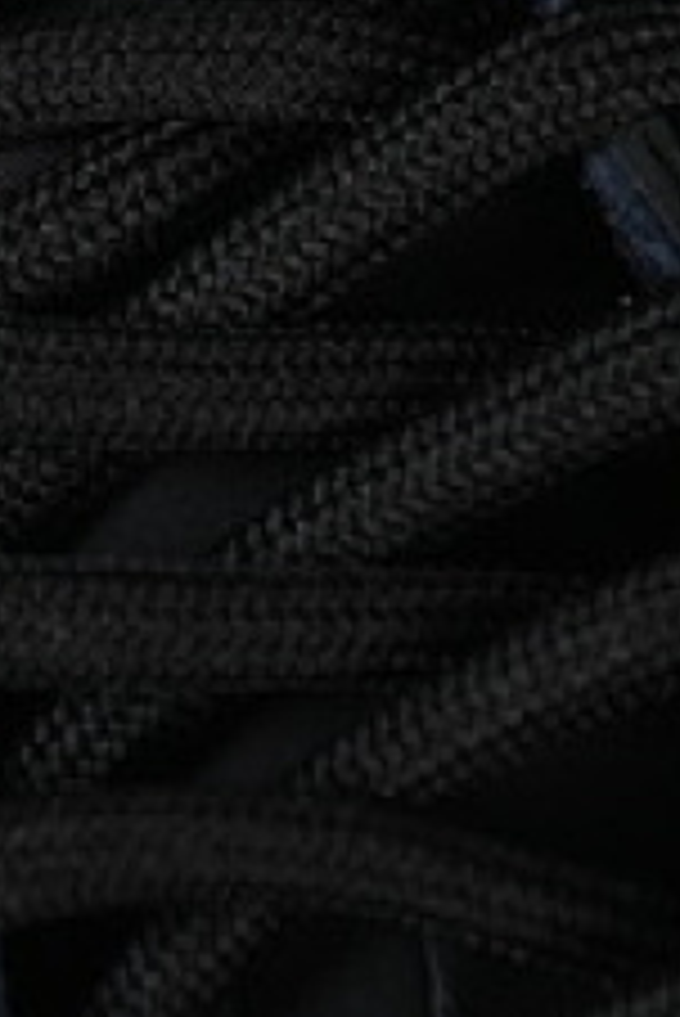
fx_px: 10127
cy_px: -356
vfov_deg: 5.7
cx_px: -14
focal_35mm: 358
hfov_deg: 3.8
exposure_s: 1/50
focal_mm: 50
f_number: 6.3
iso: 160
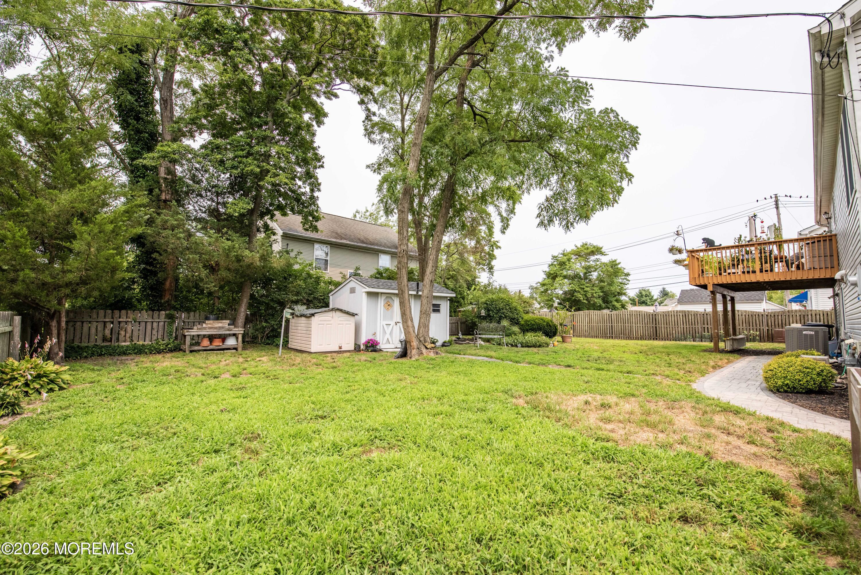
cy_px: 288
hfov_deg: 100.4
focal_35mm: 15
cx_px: 430
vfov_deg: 77.4
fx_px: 359
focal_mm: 15
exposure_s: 1/3200
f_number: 7.1
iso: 400
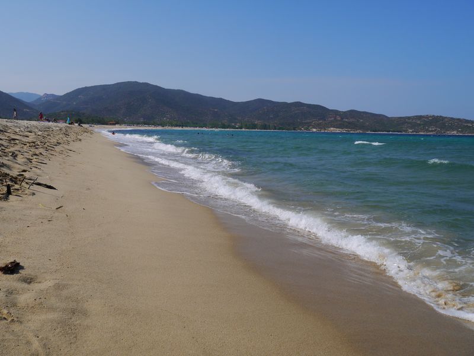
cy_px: 178
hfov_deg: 63.4
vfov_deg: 49.7
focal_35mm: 28
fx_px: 383
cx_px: 237
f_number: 10
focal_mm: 14
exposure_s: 1/800
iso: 160
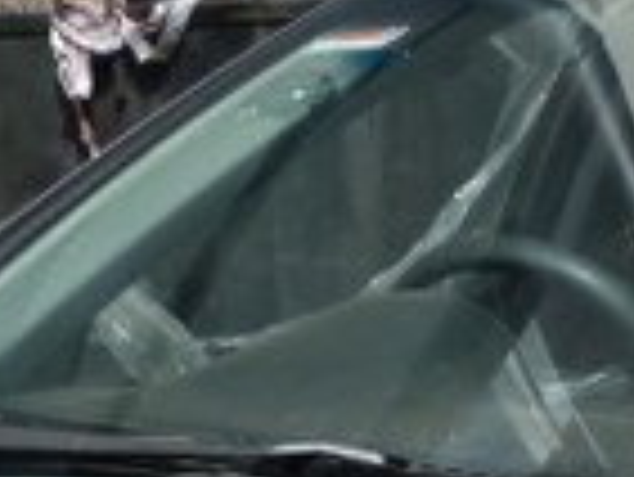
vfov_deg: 9.5
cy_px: 1094
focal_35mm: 142
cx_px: 454
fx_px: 2603
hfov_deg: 13.8
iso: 80
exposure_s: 1/200
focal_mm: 4.5
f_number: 5.6
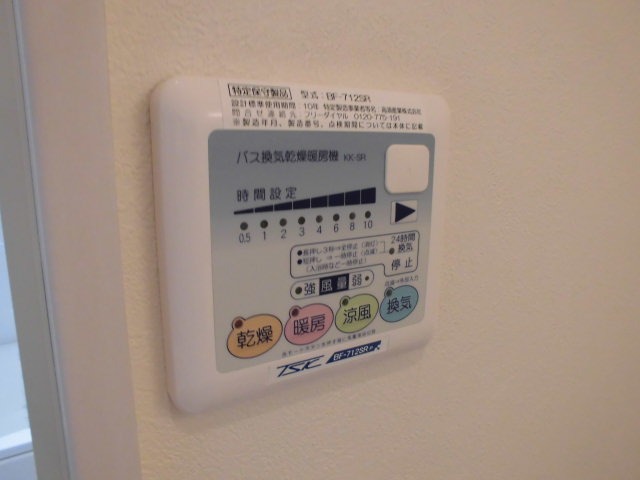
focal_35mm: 26
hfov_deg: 67.3
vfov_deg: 53.1
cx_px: 320
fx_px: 481
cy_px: 240
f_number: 3.5
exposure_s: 1/60
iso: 200
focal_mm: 4.6
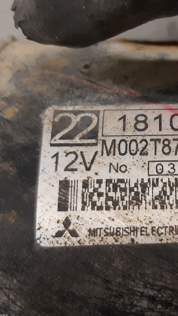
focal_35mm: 38
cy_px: 158
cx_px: 199
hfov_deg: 28.2
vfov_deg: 52.8
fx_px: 319
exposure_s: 1/50
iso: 200
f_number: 1.7
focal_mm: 3.93
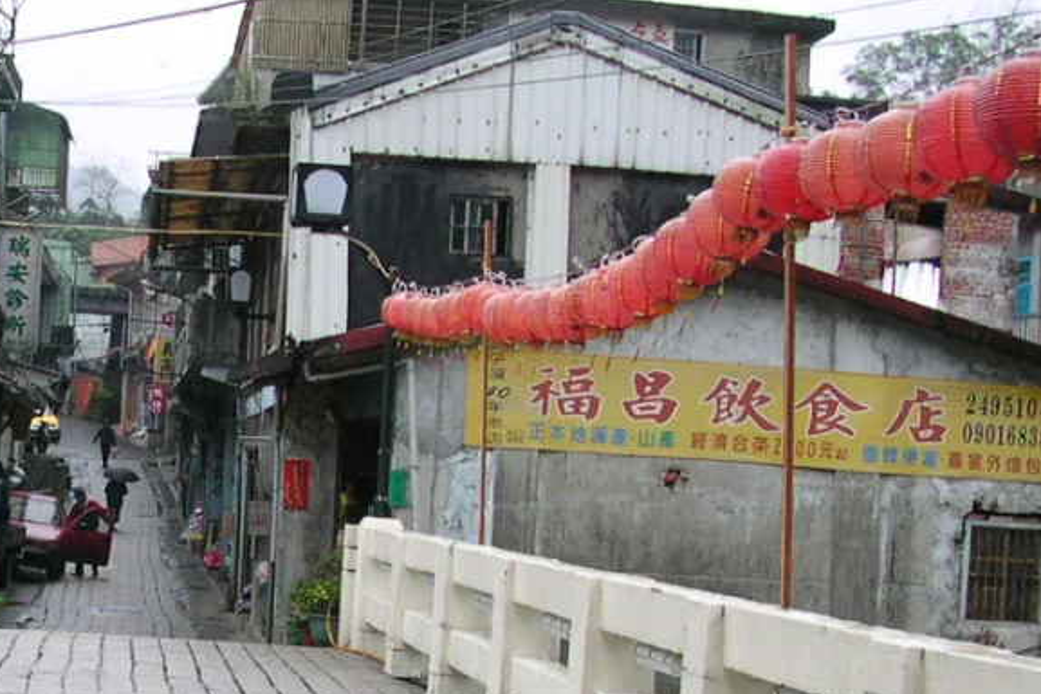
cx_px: 132
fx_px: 2314
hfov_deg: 24.7
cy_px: 678
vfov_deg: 16.7
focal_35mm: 80
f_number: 2.7
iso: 100
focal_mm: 5.6
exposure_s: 1/31.2
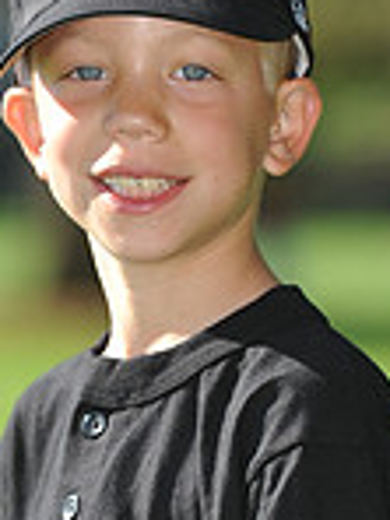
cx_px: 109
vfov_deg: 3.6
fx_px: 8187
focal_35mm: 545
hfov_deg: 2.7
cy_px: 604
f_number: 4
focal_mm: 145
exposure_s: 1/1000
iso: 200
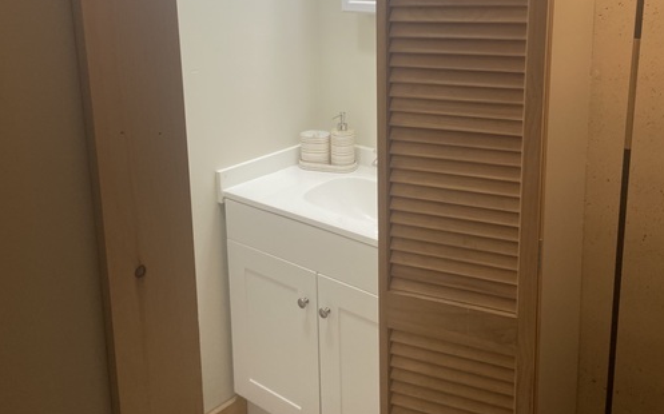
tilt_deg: -9.5
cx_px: 333
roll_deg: +1.8
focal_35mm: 37
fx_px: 669
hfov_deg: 52.8
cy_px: 116
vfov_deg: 33.8
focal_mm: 4.25
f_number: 1.8
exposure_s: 1/60
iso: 64
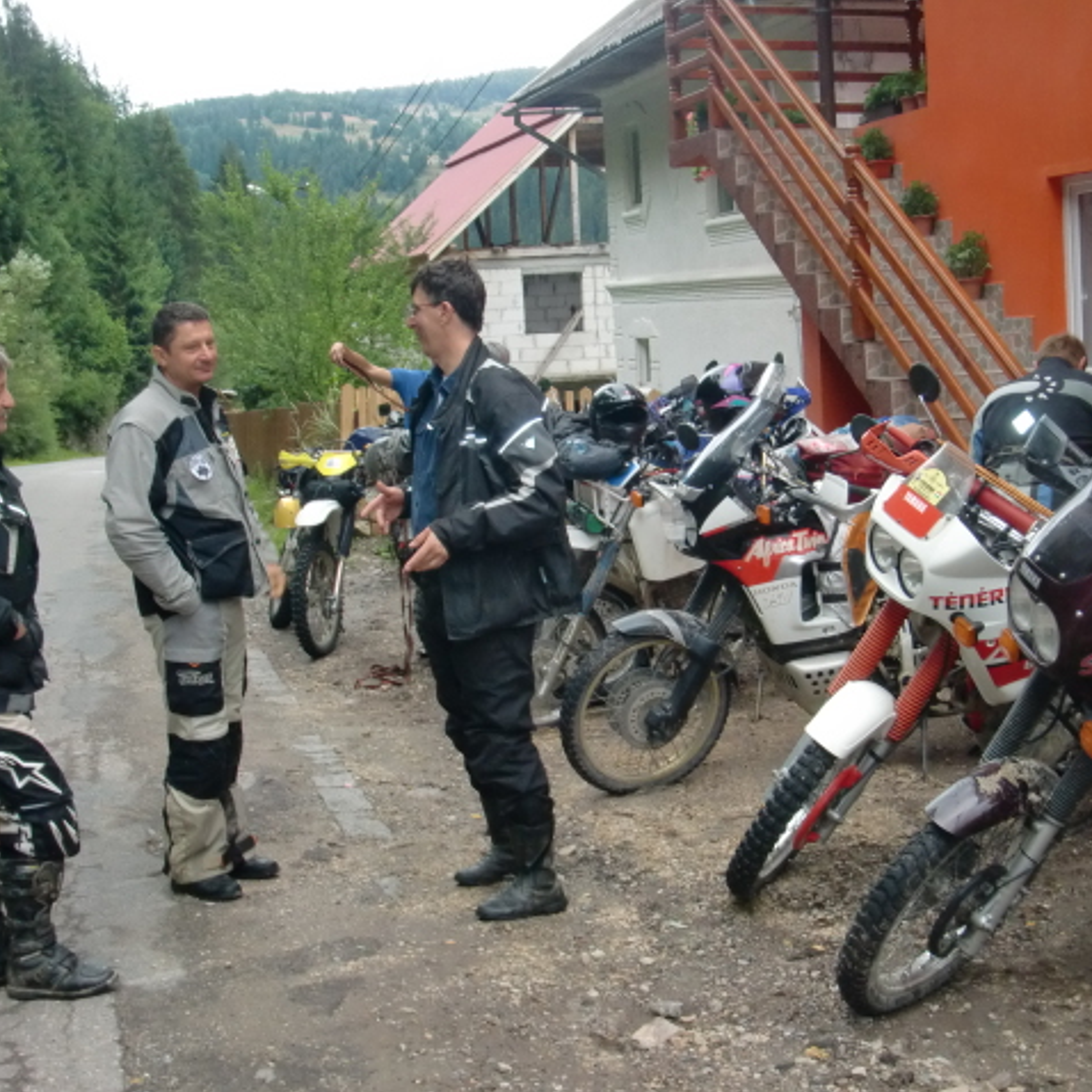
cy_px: 546
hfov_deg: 37.5
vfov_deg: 37.6
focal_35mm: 45
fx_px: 1606
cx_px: 637
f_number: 3.9
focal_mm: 6.66
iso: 200
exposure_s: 1/60
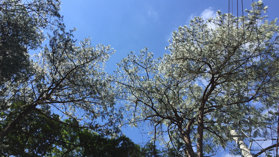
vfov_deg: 36.6
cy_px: 91
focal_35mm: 32
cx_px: 138
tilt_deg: +67.6
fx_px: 237
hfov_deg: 61.0
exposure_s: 1/1276
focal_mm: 4.15
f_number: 2.2
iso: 32
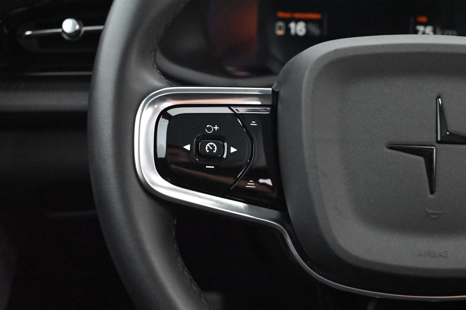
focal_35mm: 50
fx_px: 647
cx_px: 233
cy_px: 155
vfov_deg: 27.0
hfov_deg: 39.6
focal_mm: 50
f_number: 6.3
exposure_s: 1/60
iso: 20000
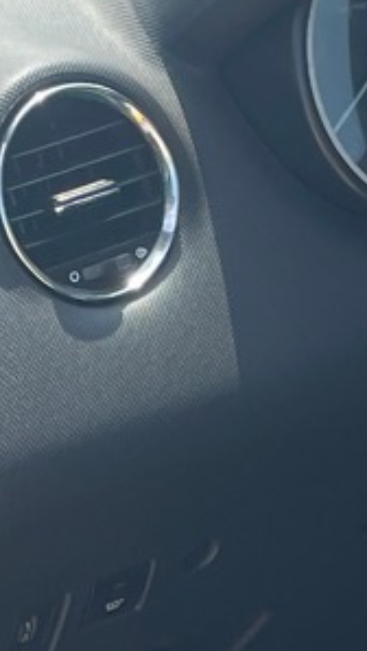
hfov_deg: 7.1
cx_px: 197
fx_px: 2953
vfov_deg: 12.3
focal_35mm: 171
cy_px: 780
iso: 32
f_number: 1.6
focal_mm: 4.2
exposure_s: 1/643
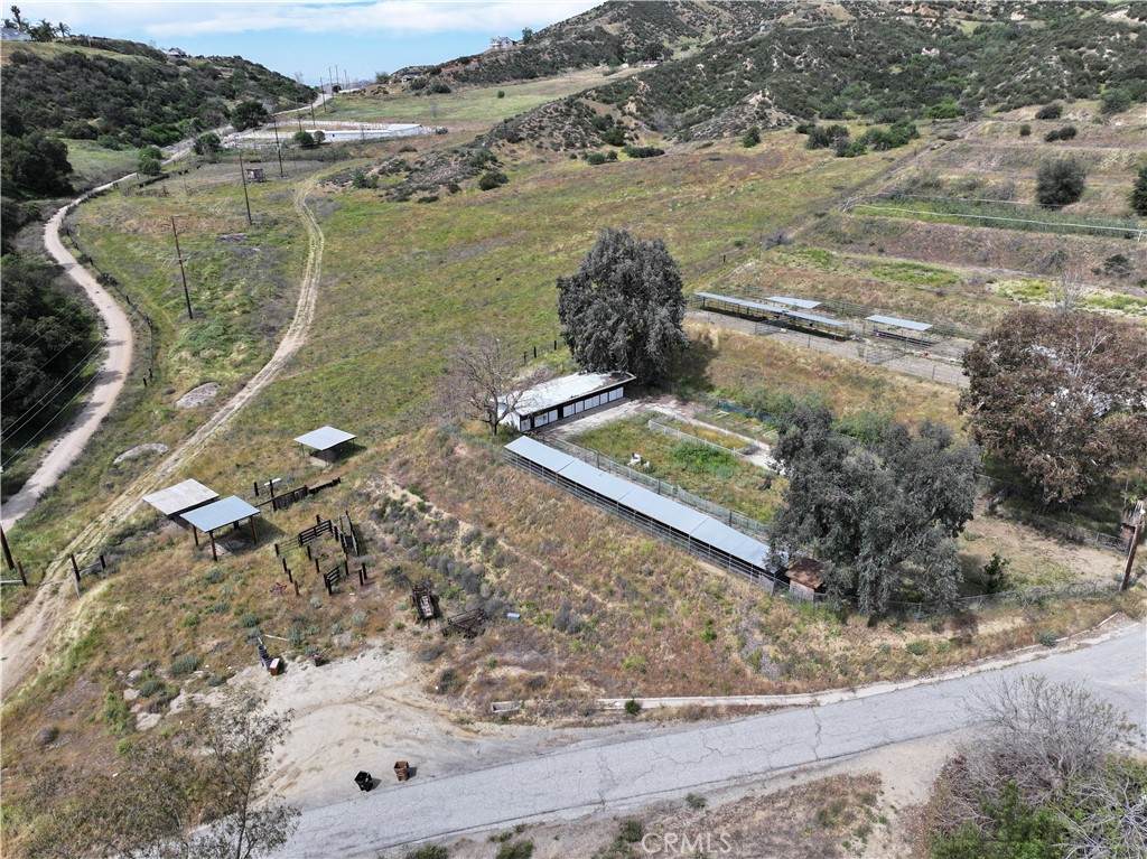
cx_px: 574
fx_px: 795
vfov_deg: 56.8
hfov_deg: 71.6
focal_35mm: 24
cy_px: 430
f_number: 2.8
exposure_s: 1/1600
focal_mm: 12.29
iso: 120
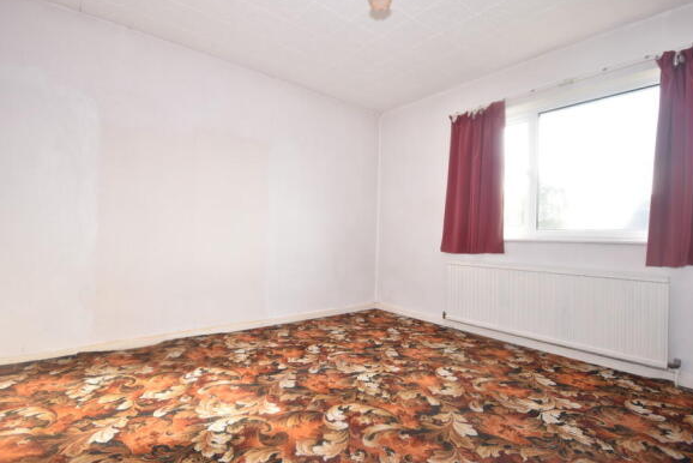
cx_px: 335
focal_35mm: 17
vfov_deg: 70.5
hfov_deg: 93.2
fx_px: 327
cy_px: 226
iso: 450
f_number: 4
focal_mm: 10
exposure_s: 1/250
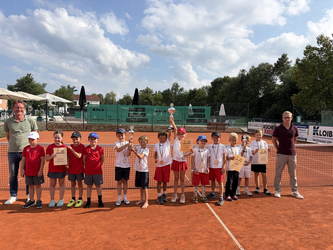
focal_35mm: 26
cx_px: 166
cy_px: 125
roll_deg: -0.9
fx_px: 250
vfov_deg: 53.1
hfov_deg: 67.3
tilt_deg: -1.2
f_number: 1.6
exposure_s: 1/3279
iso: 50
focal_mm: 5.96
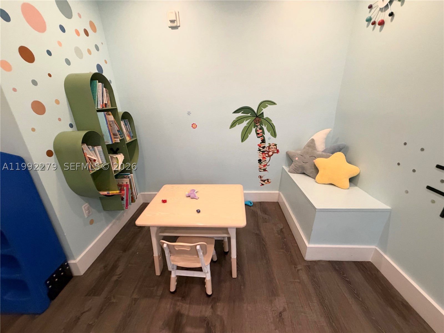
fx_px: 180
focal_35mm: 14
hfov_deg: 102.1
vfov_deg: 85.7
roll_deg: +0.9
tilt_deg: -23.0
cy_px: 166
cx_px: 222
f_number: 2.2
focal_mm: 2.22
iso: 500
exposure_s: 1/60
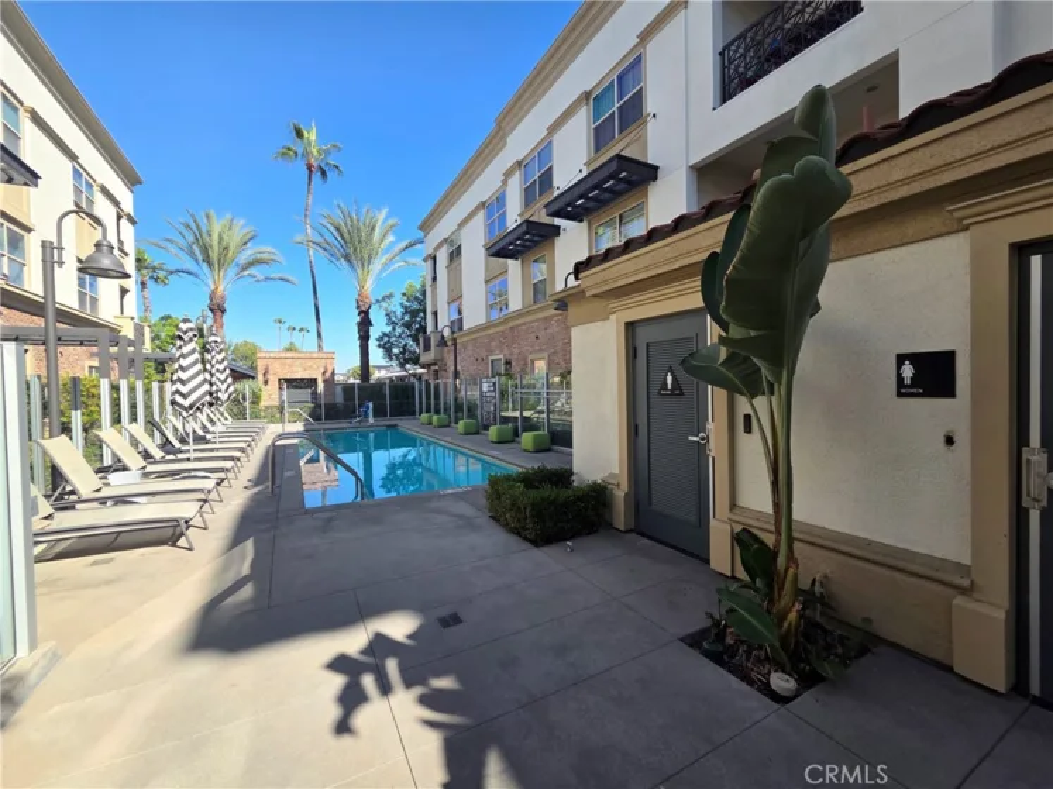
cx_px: 526
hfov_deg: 106.2
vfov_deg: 89.9
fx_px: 395
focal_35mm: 13
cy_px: 394
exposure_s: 1/1081
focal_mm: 2.2
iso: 50
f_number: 2.2
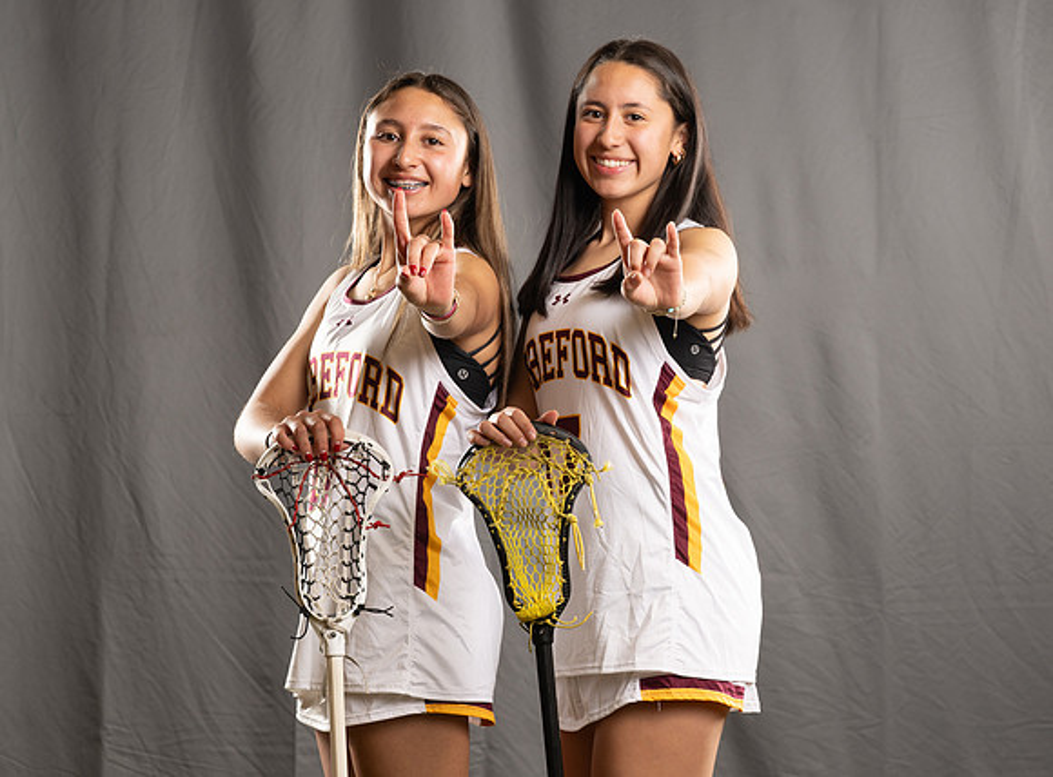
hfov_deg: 13.5
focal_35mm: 147
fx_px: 4450
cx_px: 616
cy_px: 312
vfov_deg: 10.0
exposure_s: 1/160
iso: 125
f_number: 6.3
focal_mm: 110
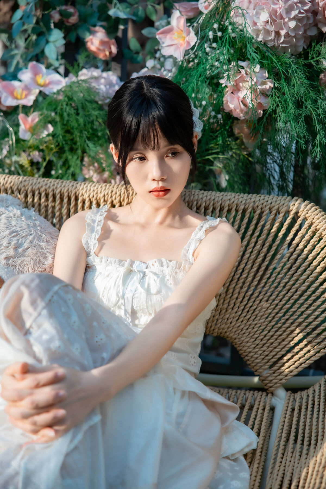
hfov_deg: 20.9
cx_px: 163
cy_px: 244
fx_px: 883
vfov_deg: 31.0
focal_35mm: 65
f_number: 2.8
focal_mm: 65
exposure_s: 1/200
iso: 100
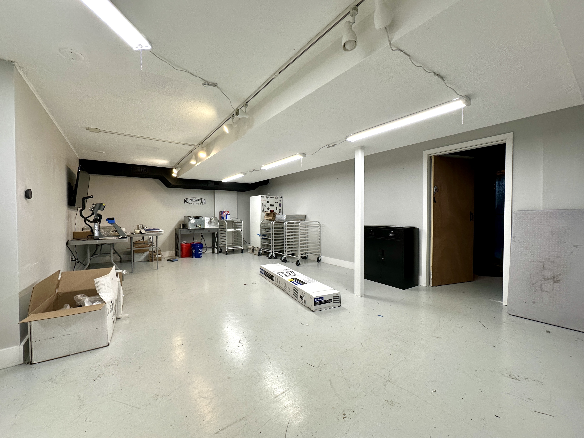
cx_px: 292
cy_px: 219
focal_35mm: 14
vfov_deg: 85.7
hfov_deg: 102.1
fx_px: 236
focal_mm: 2.22
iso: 125
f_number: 2.2
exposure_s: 1/120
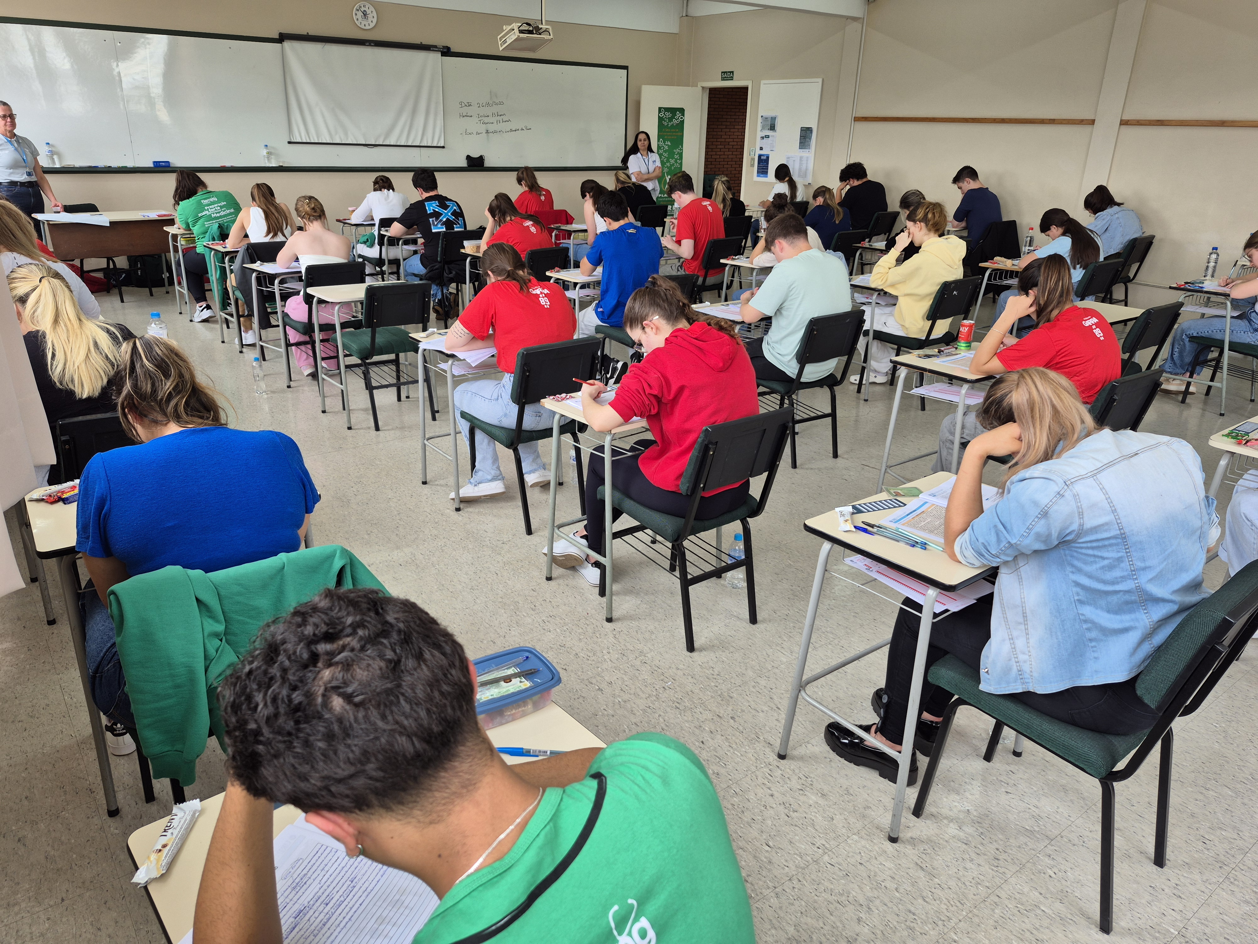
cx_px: 629
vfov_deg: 58.9
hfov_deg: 73.9
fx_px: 836
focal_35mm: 23
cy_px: 472
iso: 32
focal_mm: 5.4
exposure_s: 1/120
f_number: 1.8
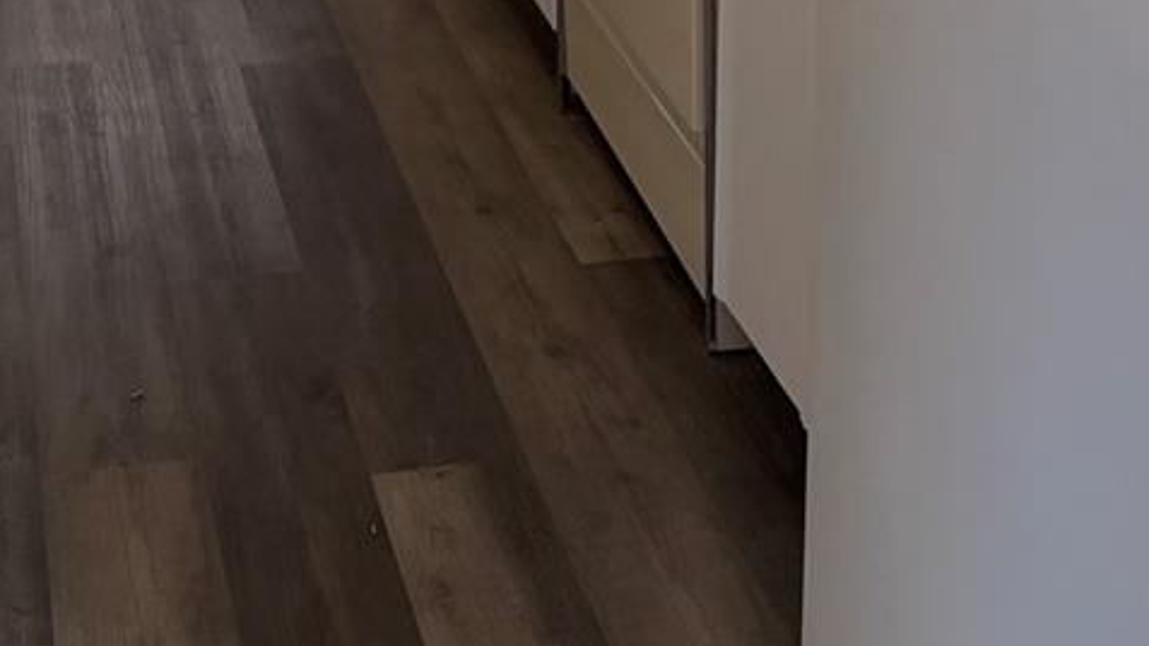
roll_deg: -0.9
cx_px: 494
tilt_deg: -7.3
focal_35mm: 79
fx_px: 2406
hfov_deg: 26.8
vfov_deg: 13.5
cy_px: -559
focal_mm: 6.76
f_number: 1.78
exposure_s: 1/176
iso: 200
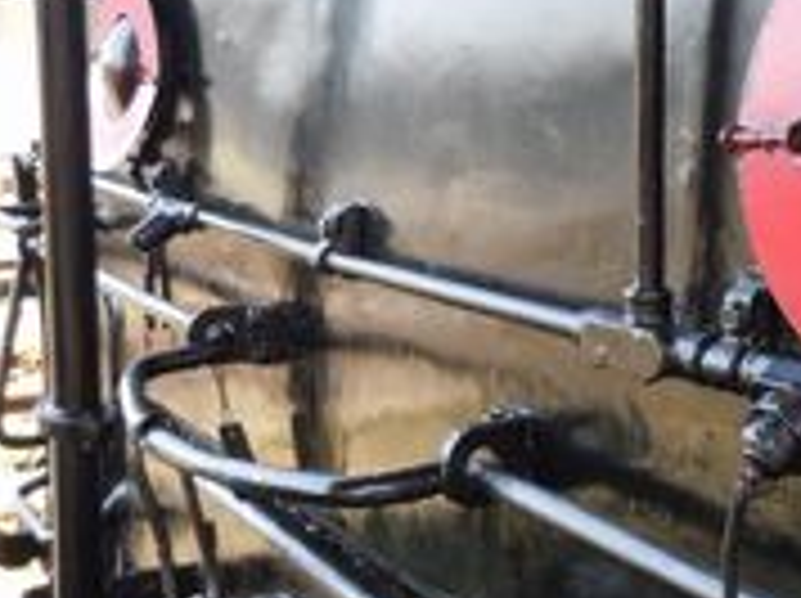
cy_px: 252
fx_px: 1456
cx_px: 450
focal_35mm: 63
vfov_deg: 23.2
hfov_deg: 30.7
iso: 400
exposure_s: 1/200
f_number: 3.7
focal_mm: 5
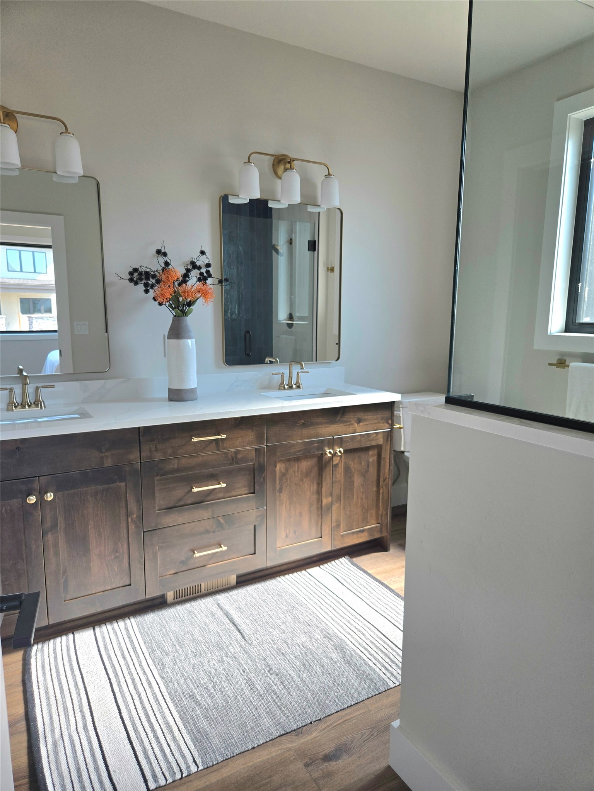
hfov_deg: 58.9
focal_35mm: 23
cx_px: 297
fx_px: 526
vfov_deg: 73.9
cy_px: 396
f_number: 1.8
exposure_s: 1/182
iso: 64
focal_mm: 5.4
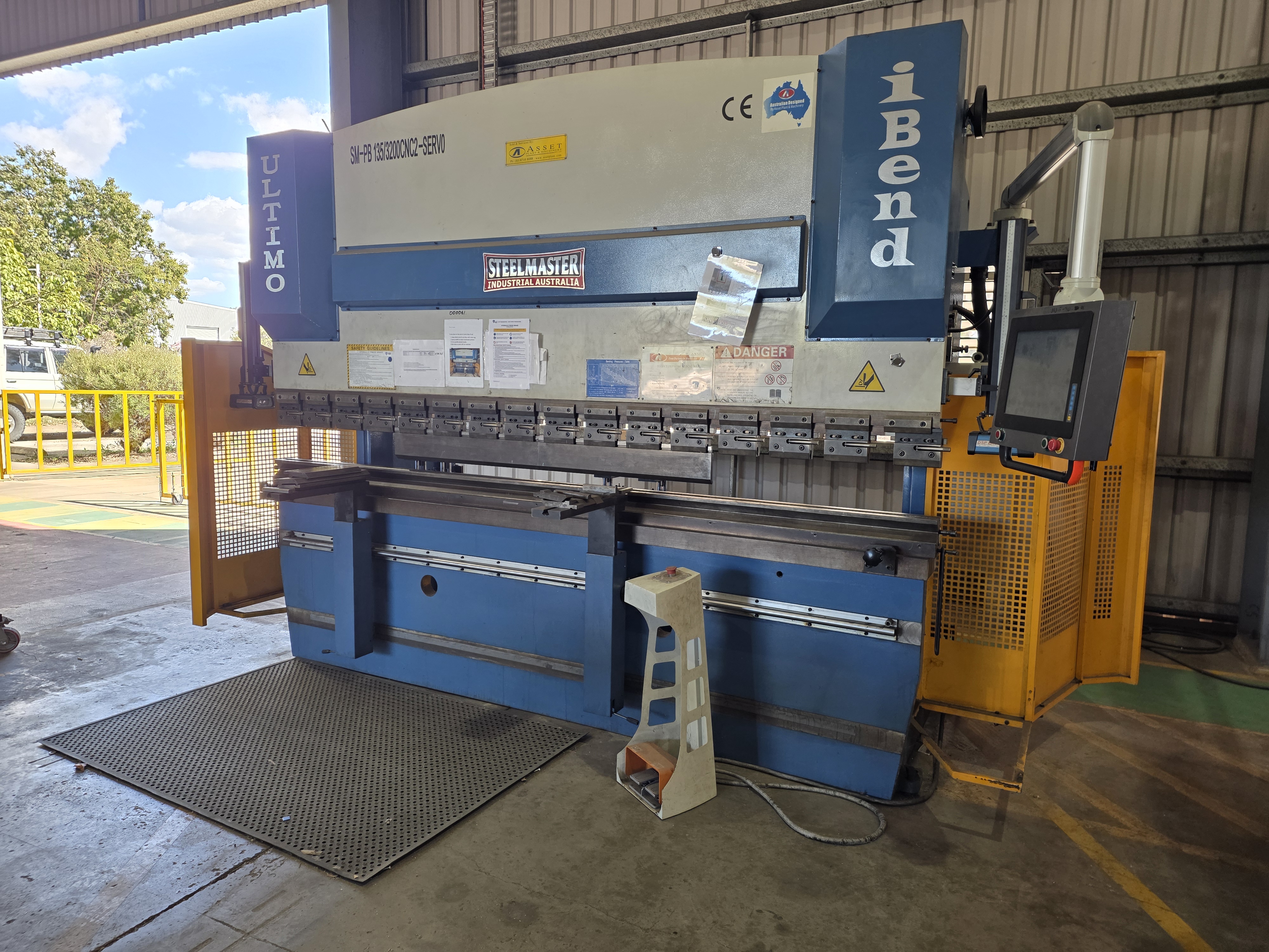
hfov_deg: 73.9
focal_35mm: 23
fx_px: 843
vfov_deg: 58.9
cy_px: 476
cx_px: 634
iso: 160
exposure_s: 1/180
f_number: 1.7
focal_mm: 6.25
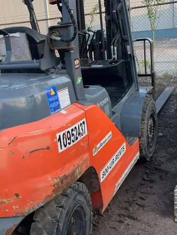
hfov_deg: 32.2
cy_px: 101
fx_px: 300
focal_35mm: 44
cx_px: 41
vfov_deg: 42.8
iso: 32
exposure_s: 1/220
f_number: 1.6
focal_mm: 4.2
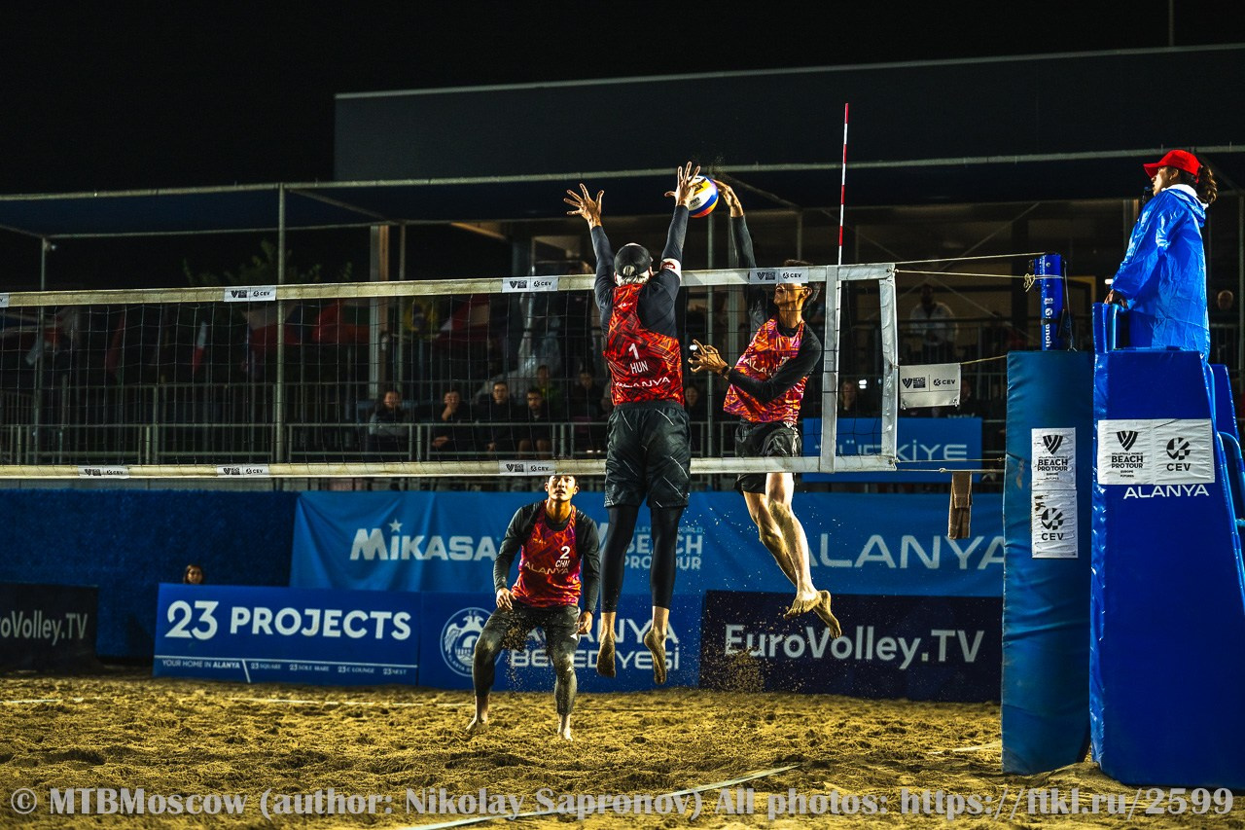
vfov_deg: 16.6
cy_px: 415
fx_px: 2835
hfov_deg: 24.8
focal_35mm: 82
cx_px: 622
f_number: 3.2
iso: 1250
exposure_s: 1/1250
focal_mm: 82
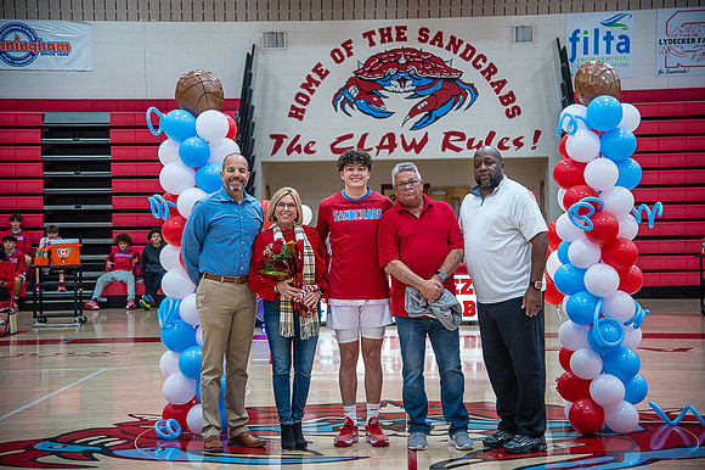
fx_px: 1370
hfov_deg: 28.9
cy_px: 235
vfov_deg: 19.4
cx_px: 352
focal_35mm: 70
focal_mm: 70
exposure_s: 1/320
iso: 2000
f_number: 4
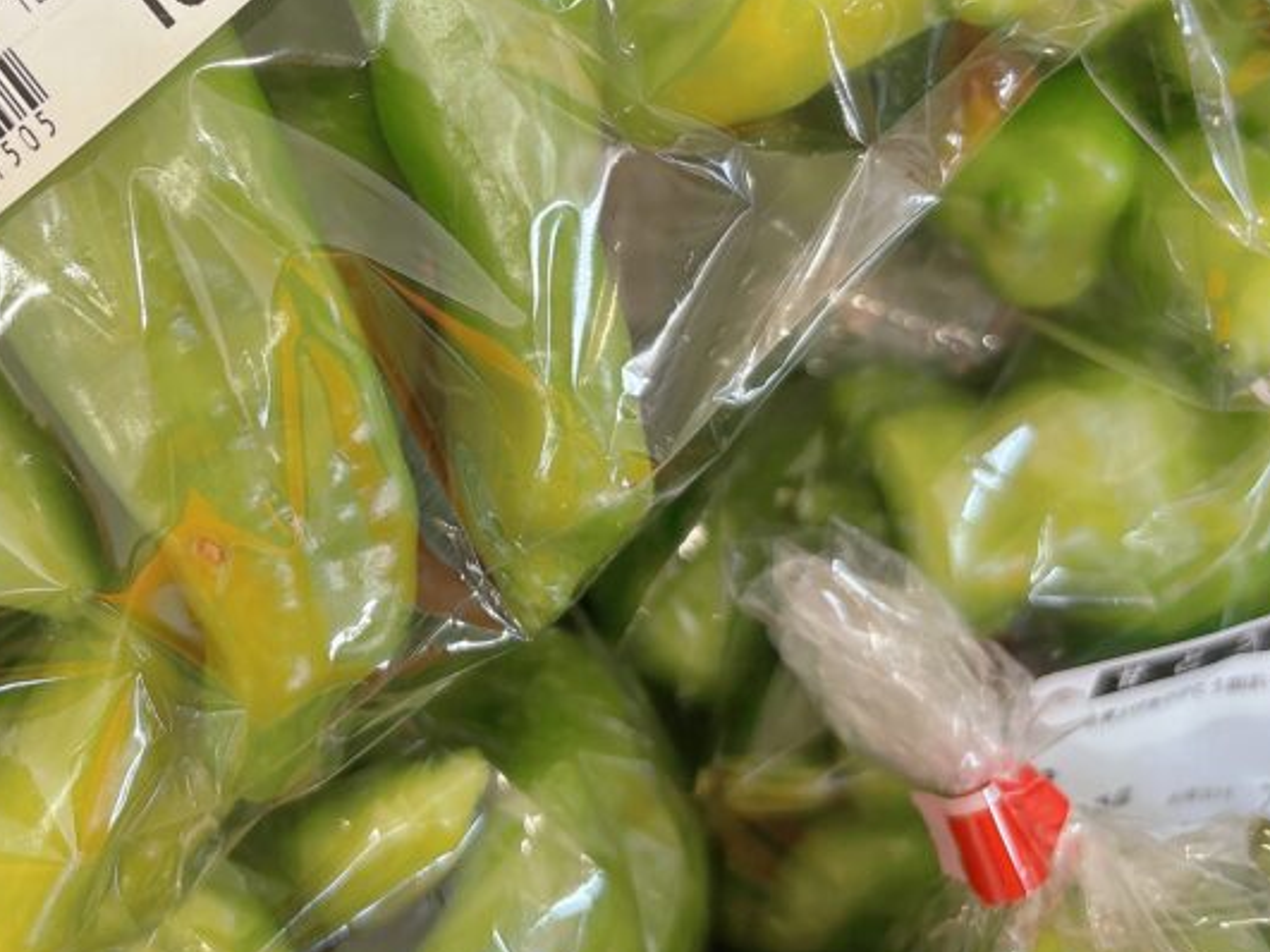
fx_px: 1724
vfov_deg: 30.2
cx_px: 387
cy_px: 201
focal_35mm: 47
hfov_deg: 39.8
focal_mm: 5.96
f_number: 1.6
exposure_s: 1/60
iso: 100
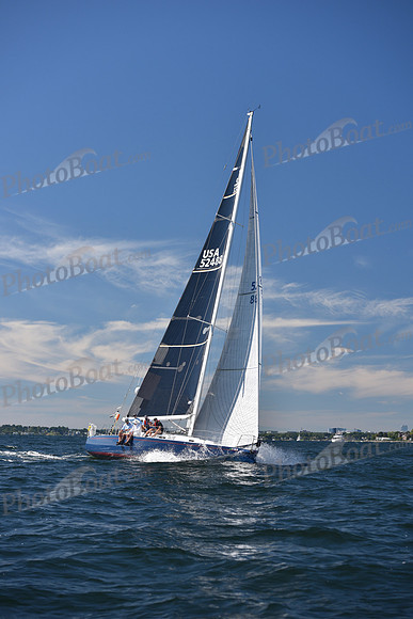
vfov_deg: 28.8
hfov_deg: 19.5
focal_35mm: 70
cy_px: 310
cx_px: 206
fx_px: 1204
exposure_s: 1/800
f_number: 4
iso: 200
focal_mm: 70
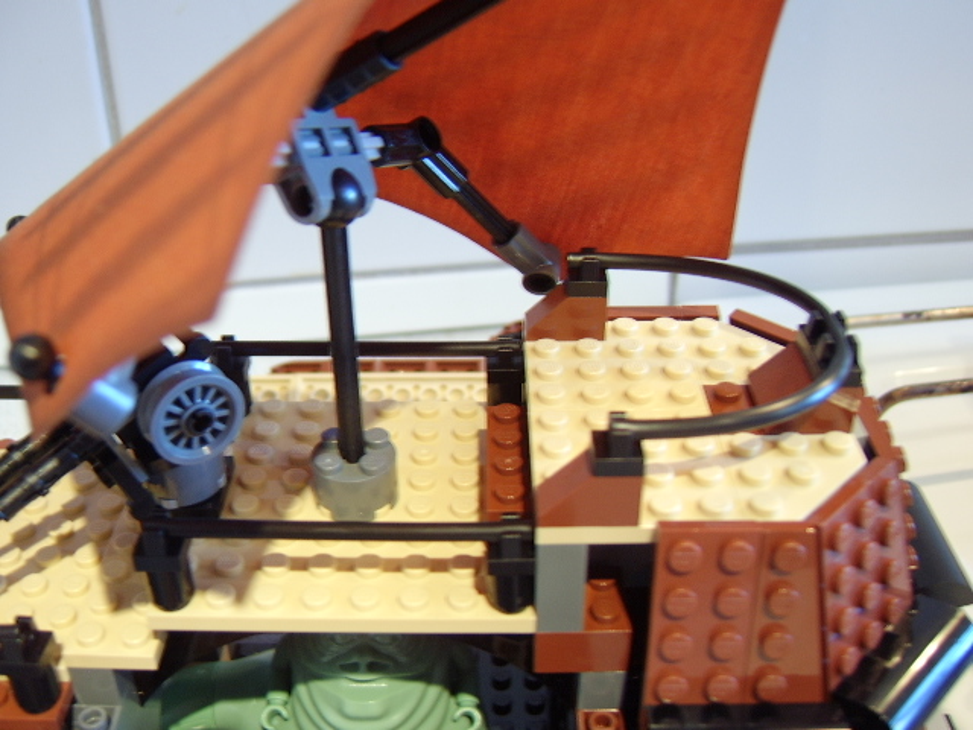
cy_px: 365
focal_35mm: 31
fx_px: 871
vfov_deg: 45.4
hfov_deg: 58.4
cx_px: 486
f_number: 2.7
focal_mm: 8.13
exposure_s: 1/4
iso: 100
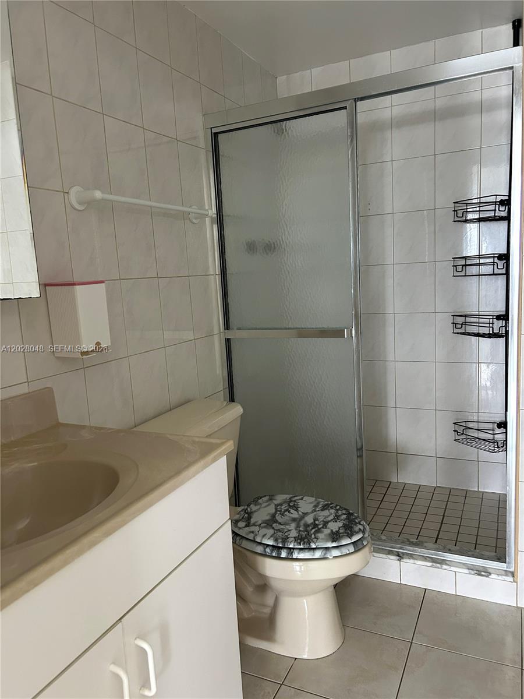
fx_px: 525
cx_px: 262
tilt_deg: -8.5
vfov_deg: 67.3
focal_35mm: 26
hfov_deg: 53.1
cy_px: 350
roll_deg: +2.6
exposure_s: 1/60
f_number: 1.5
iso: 250
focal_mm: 5.7
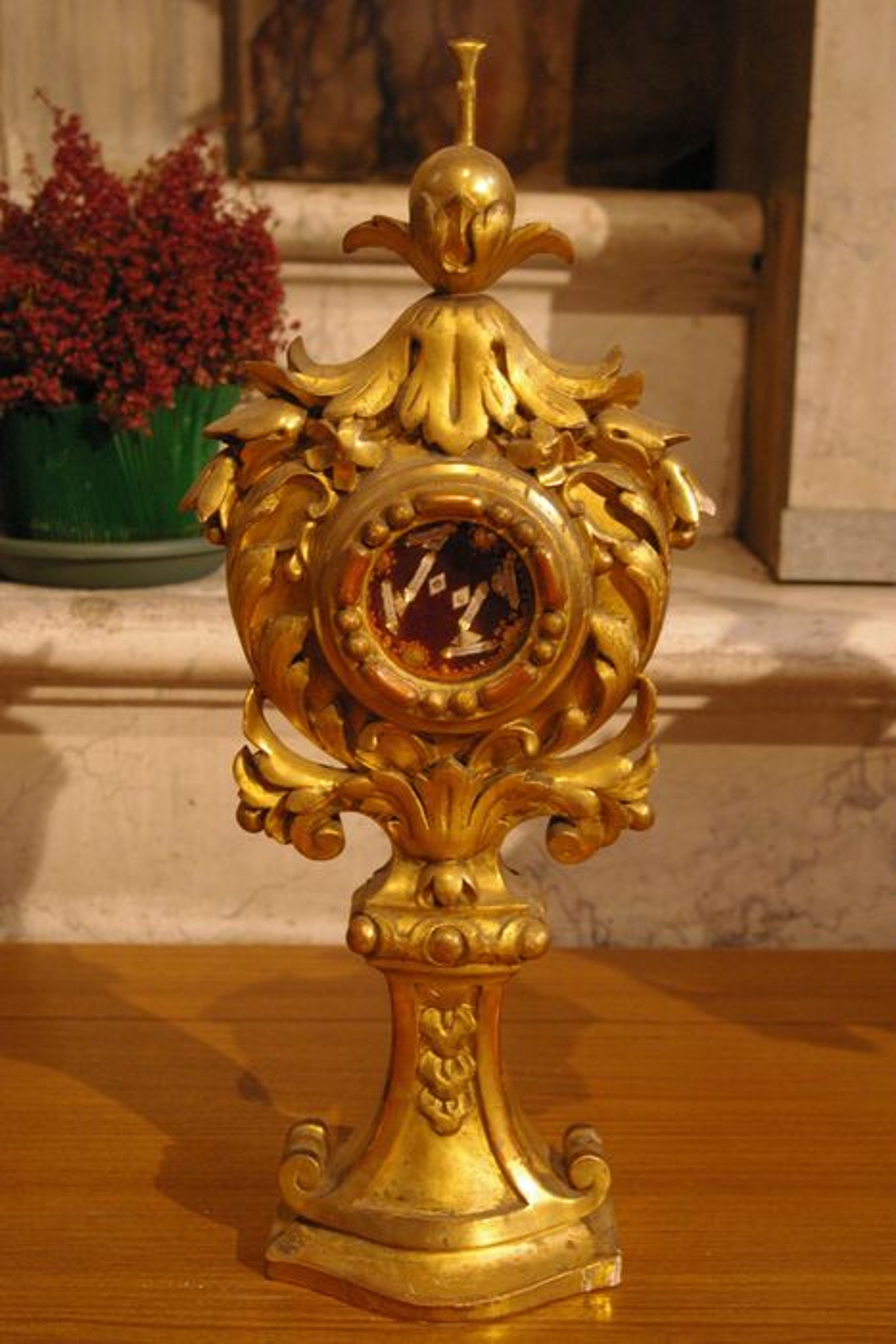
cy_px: 672
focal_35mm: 52
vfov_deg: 37.8
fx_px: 1959
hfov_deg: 25.8
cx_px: 448
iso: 1600
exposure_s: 1/15
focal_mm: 35
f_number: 5.6
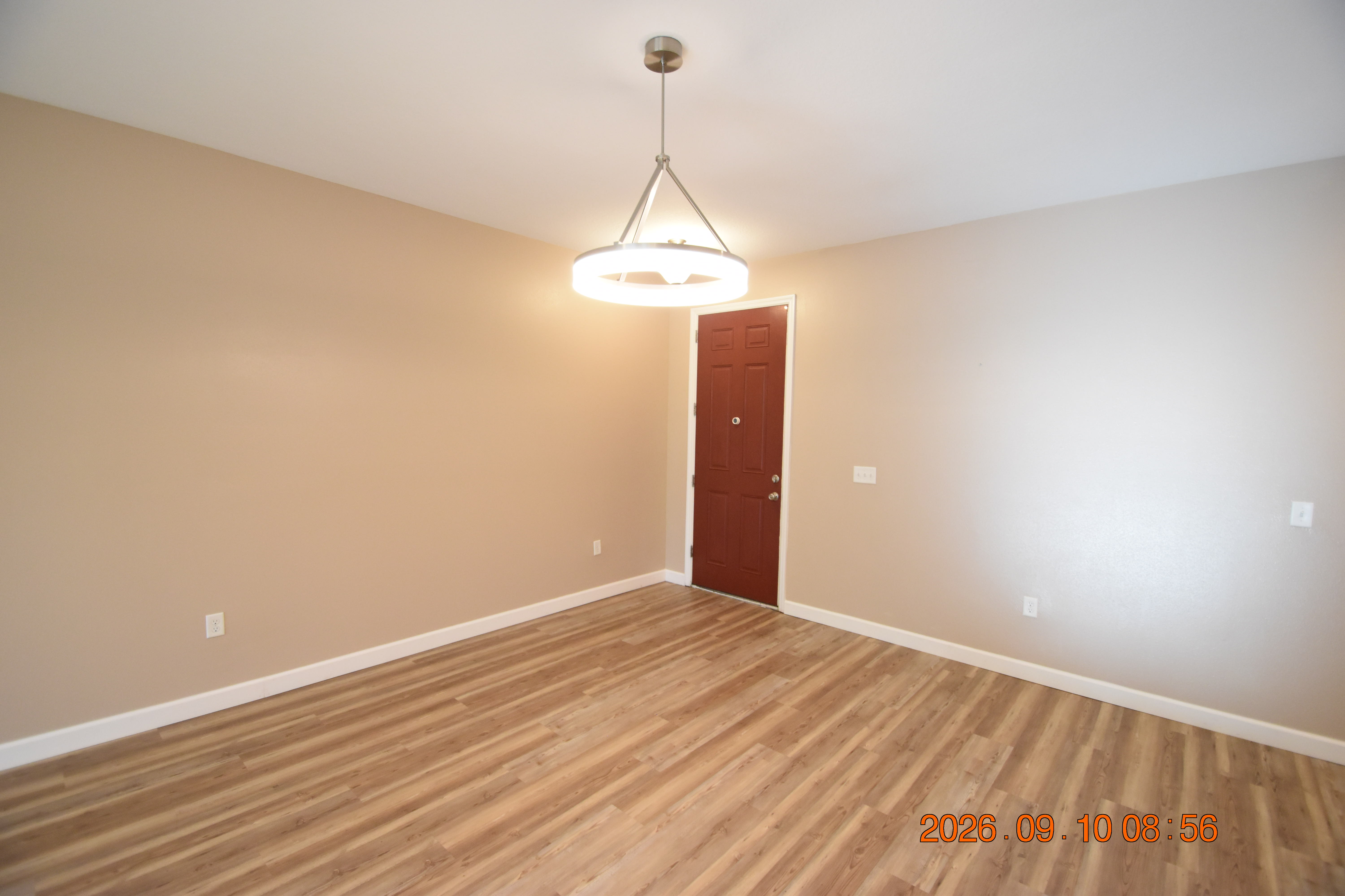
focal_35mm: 15
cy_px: 448
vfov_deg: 77.3
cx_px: 672
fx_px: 560
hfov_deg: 100.4
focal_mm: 10
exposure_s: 1/60
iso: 1400
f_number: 3.5
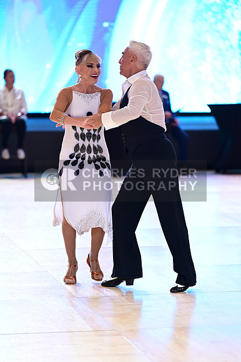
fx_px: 1307
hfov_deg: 10.5
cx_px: 120
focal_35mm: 130
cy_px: 181
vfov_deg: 15.8
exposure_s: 1/320
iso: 2000
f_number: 2.8
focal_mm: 130
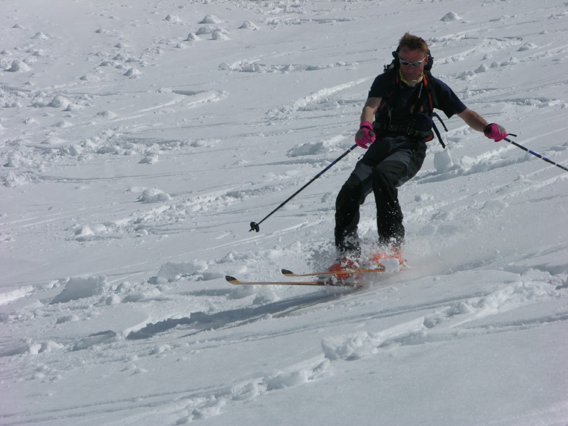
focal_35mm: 180
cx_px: 284
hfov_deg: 11.0
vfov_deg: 8.2
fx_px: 2954
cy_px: 213
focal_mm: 44.7
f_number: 8
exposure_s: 1/613
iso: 50
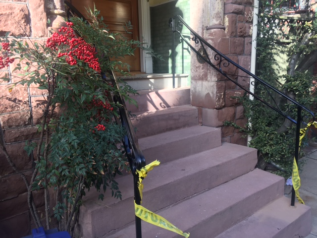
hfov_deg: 61.7
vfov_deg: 48.2
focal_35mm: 29
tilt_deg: -8.8
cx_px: 158
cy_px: 119
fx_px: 266
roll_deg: -0.5
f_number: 2.2
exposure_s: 1/151
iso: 25
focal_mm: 4.15
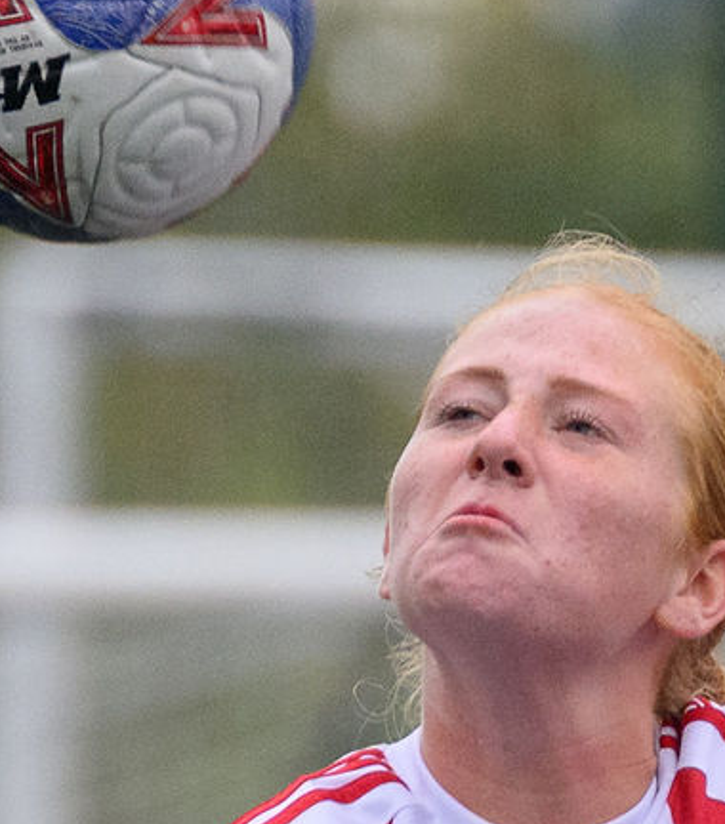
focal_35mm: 3295
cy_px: 1236
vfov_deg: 0.6
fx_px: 83590
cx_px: 1006
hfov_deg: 0.5
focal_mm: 400
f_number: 5.6
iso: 1600
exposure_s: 1/1000
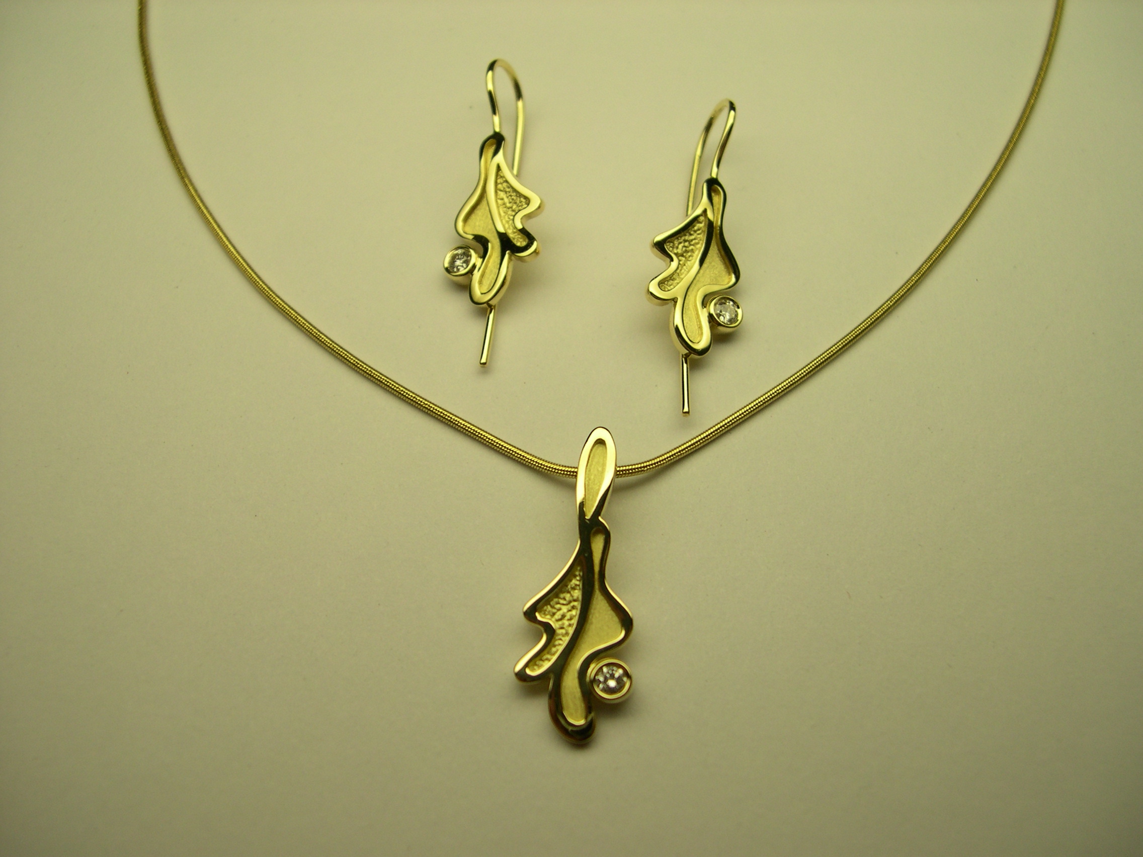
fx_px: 1255
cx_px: 572
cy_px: 428
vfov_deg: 37.7
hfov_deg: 49.0
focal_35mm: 38
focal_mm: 8
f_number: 2.8
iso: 100
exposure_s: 1/250
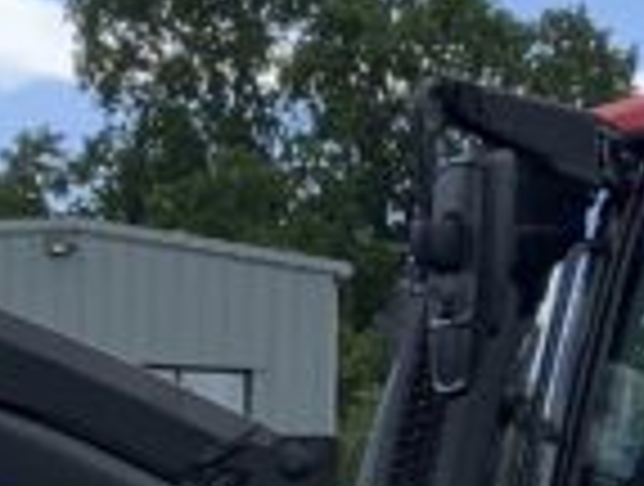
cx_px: 450
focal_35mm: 207
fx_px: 3861
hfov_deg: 9.5
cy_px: 693
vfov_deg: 7.1
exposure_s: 1/1412
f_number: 1.8
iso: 16
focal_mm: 3
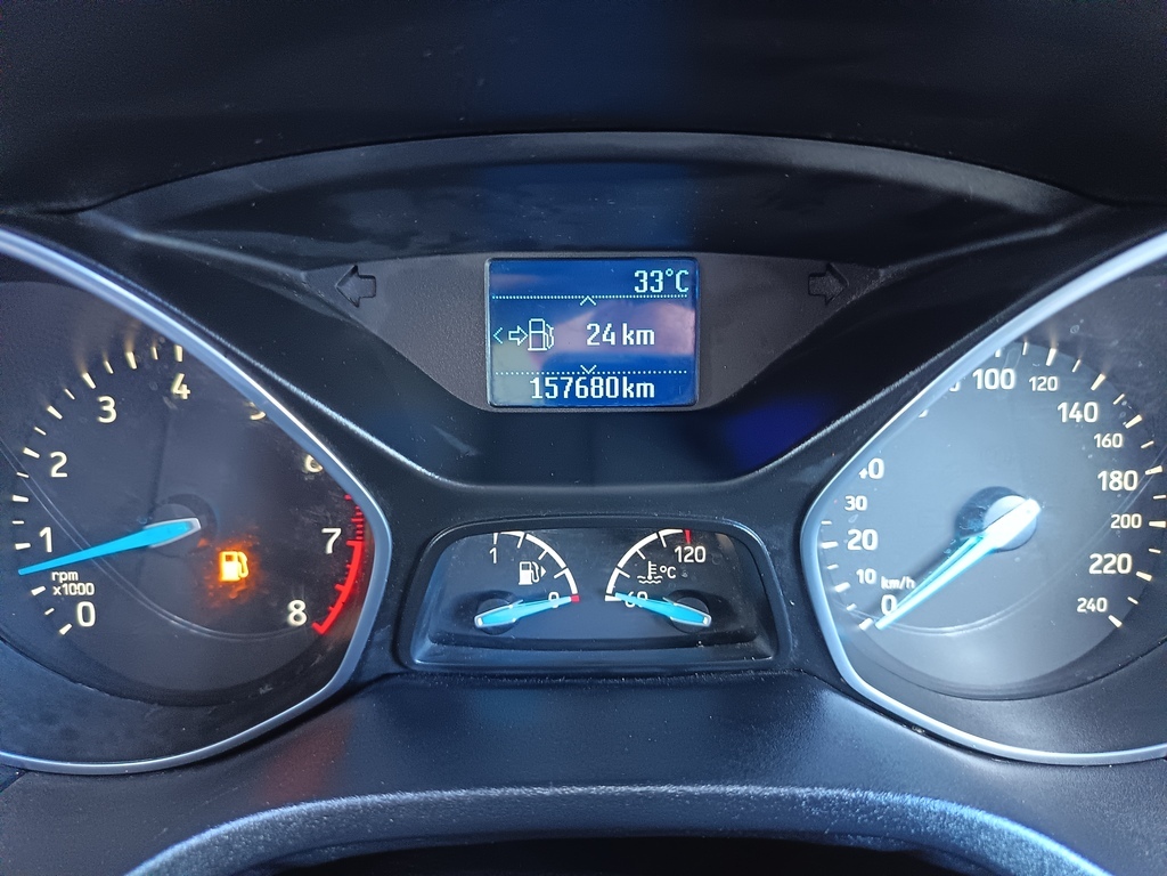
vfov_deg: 56.8
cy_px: 438
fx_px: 809
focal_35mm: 24
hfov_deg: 71.6
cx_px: 584
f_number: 1.75
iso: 3482
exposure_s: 1/33.3
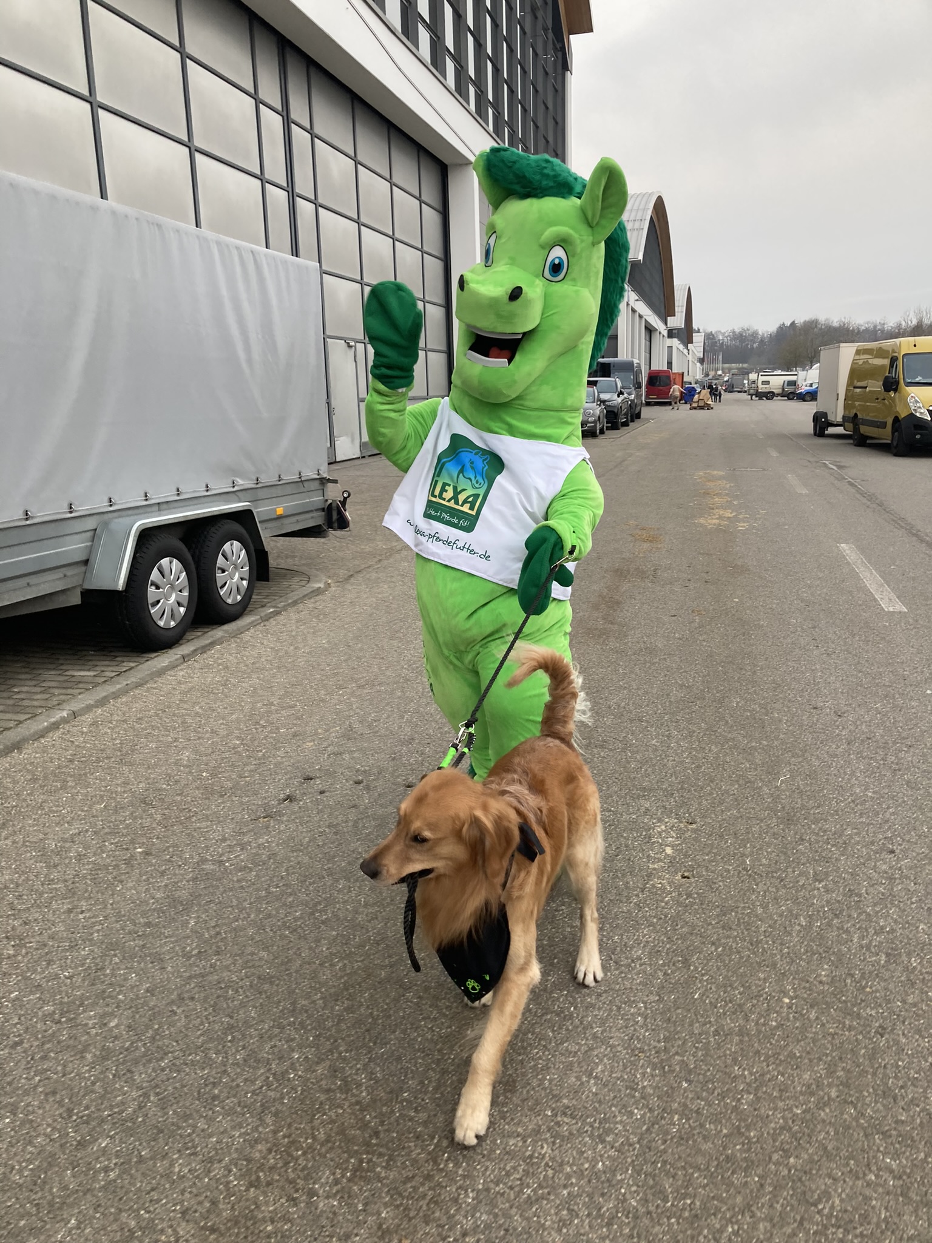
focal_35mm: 28
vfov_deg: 63.4
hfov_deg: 49.7
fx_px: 1005
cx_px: 466
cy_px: 622
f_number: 1.8
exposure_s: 1/121
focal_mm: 3.99
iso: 40
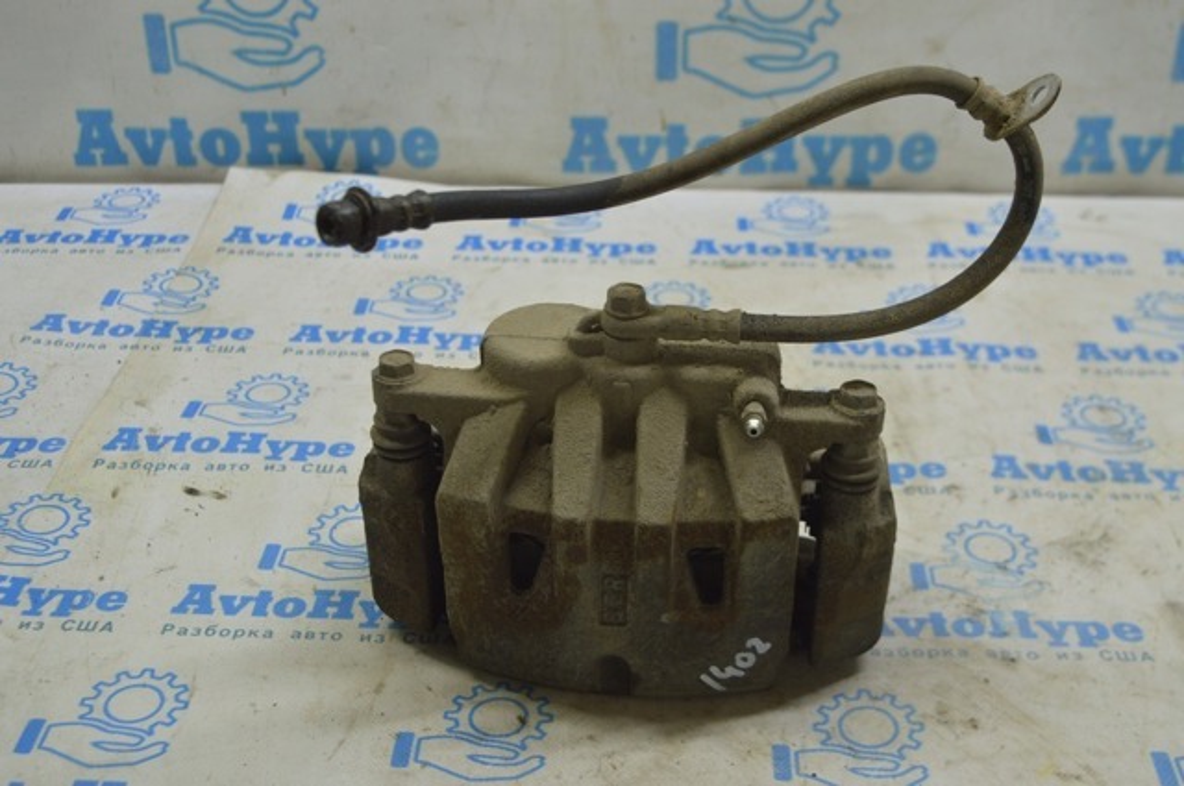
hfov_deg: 38.9
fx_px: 1675
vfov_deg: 26.4
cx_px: 592
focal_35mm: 51
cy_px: 393
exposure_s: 1/40
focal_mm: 34
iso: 400
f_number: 5.6
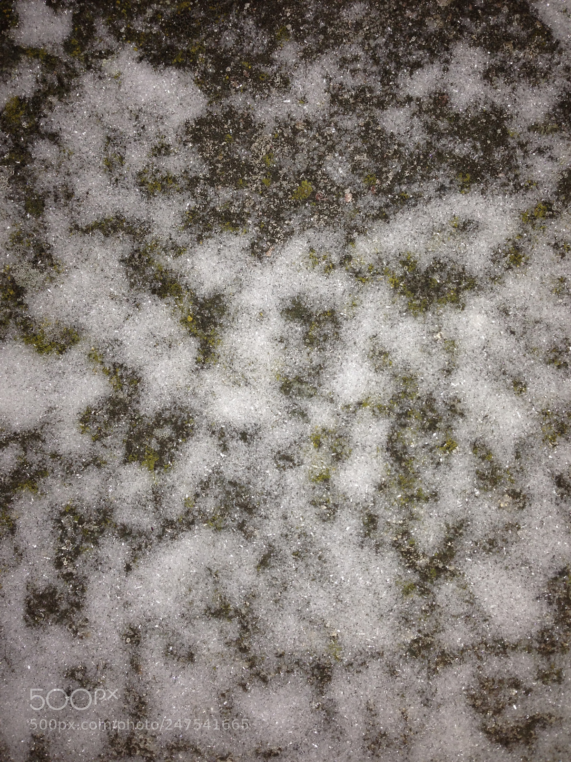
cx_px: 286
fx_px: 726
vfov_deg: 55.4
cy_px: 381
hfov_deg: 42.9
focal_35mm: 33
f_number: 2.4
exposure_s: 1/138
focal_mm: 4.12
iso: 50
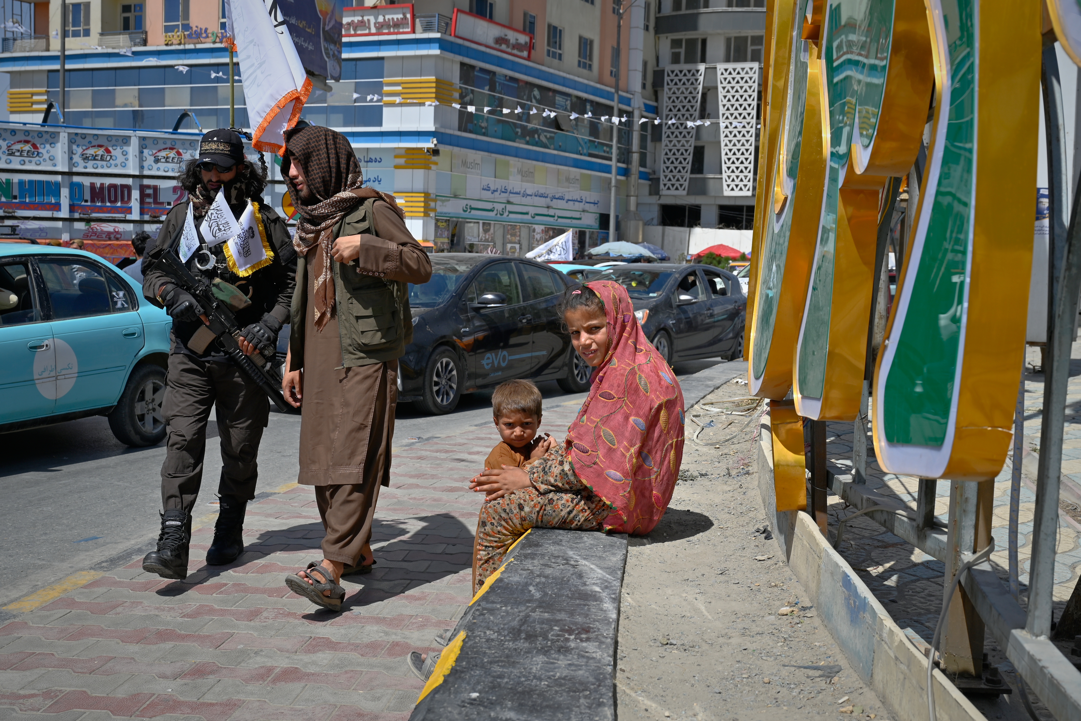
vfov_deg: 33.4
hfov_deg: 48.5
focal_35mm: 40
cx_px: 540
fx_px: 1201
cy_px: 360
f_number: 8
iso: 125
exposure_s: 1/640
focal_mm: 40
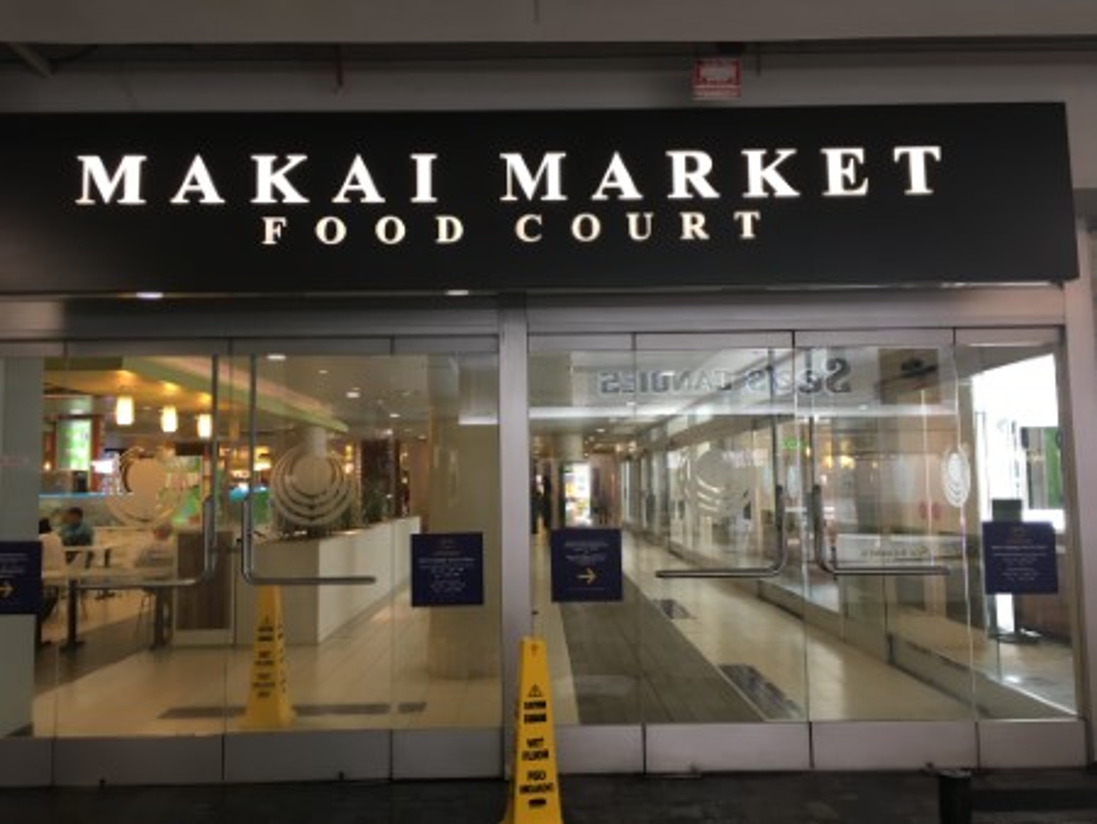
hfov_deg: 61.6
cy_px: 412
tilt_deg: +4.6
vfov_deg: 48.3
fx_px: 920
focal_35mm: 29
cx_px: 548
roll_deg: -1.2
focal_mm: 4.15
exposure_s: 1/30
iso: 64
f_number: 2.2
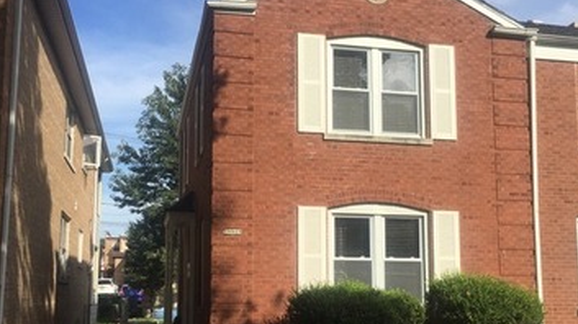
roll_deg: +0.1
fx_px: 659
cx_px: 293
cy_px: 219
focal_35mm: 43
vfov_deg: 27.5
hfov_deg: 47.4
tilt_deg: +8.4
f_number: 2.2
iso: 32
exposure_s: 1/1799
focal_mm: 4.15
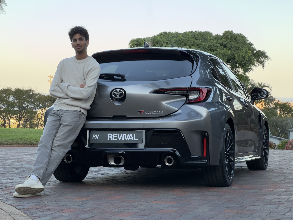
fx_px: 652
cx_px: 146
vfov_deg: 19.1
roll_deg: -1.9
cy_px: 110
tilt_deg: -0.8
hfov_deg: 25.3
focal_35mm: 77
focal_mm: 9
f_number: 2.8
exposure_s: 1/99
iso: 64
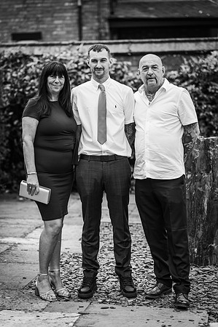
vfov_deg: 23.9
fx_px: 774
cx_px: 109
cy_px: 164
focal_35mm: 85
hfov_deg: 16.0
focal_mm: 85
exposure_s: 1/1000
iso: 100
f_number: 2.2
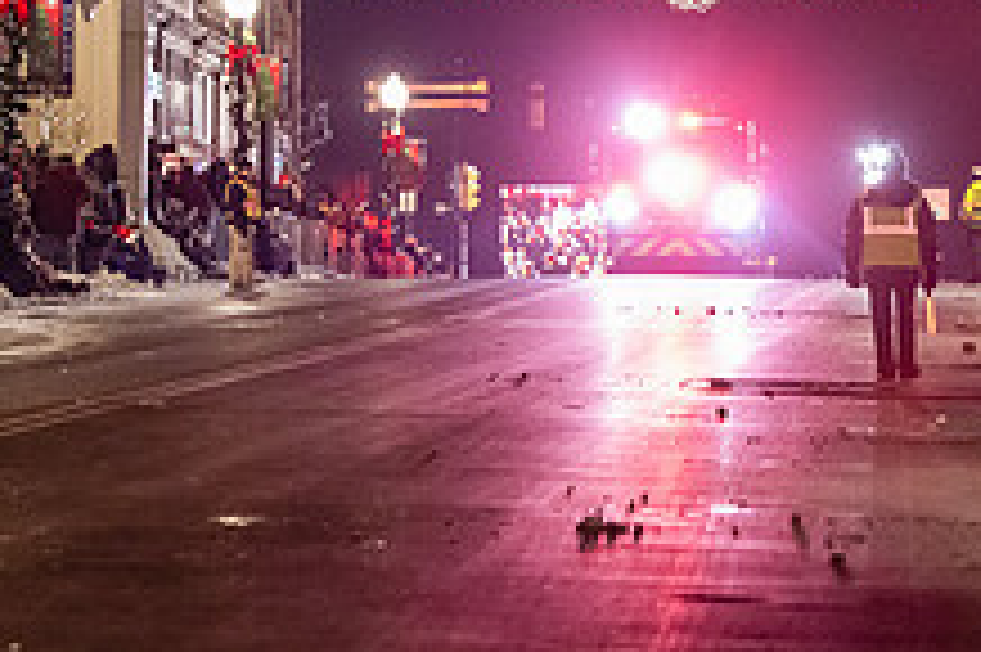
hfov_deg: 7.4
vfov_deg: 4.9
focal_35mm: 277
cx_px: -207
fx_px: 7542
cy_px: -196
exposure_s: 1/200
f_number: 2.8
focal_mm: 104
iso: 5000
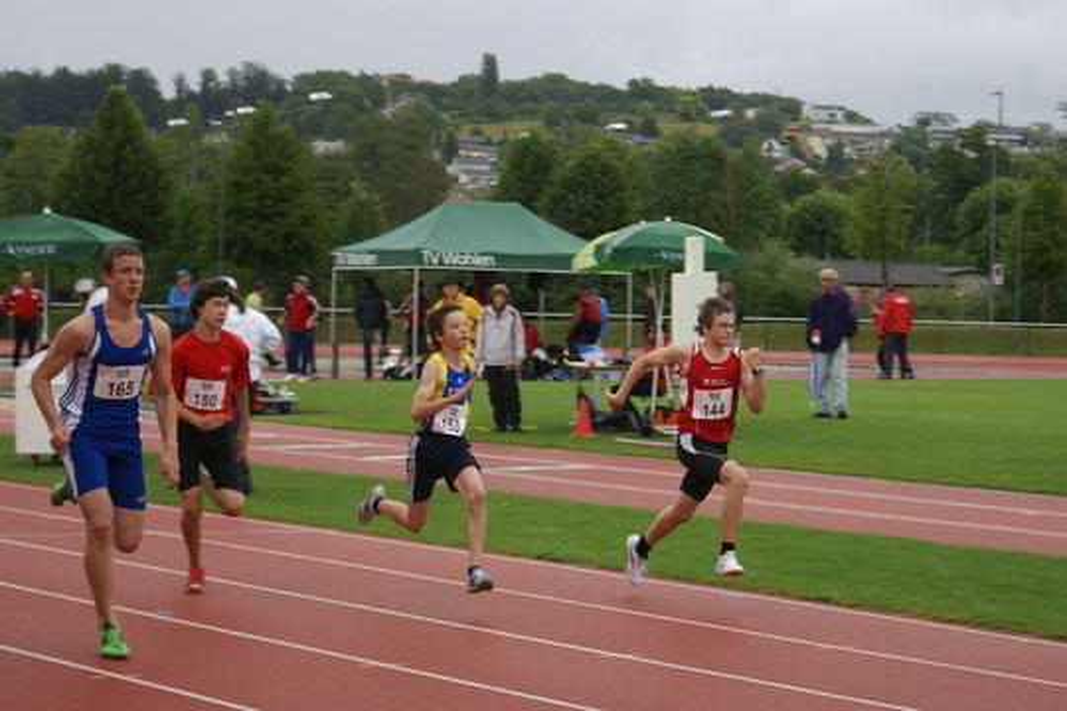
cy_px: 356
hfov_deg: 19.5
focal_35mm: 105
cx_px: 534
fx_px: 3112
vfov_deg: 13.0
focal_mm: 70
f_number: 5.6
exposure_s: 1/250
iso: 160
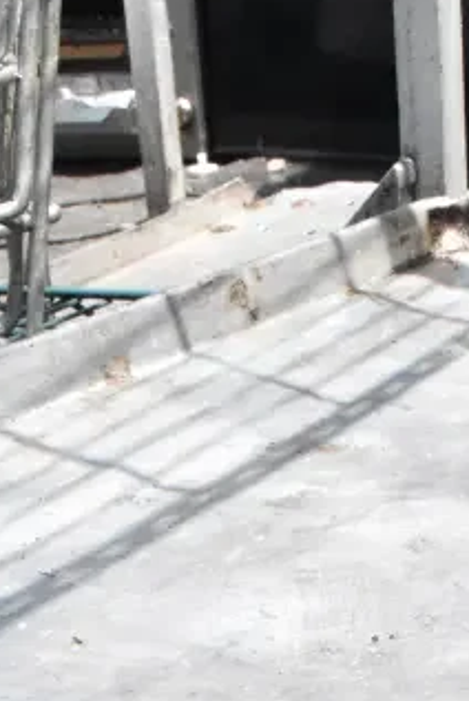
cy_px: 996
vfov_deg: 18.5
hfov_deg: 13.8
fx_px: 1939
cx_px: 338
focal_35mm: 99
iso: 6400
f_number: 20
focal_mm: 23
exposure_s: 1/1600
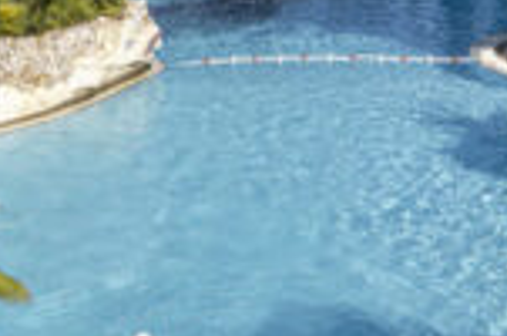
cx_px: 336
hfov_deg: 23.9
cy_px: -106
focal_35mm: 85
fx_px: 1195
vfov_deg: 15.2
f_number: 8
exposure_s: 1/125
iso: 50
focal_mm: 16
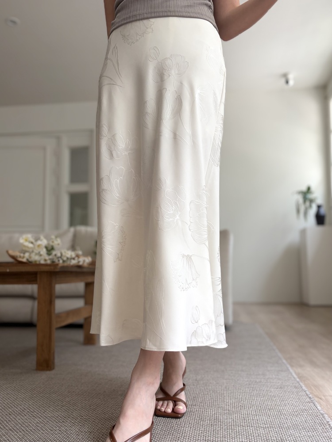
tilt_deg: +5.1
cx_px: 166
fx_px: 332
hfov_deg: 53.1
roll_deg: -0.1
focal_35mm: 26
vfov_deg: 67.3
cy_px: 221
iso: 64
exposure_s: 1/122
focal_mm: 5.96
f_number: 1.6
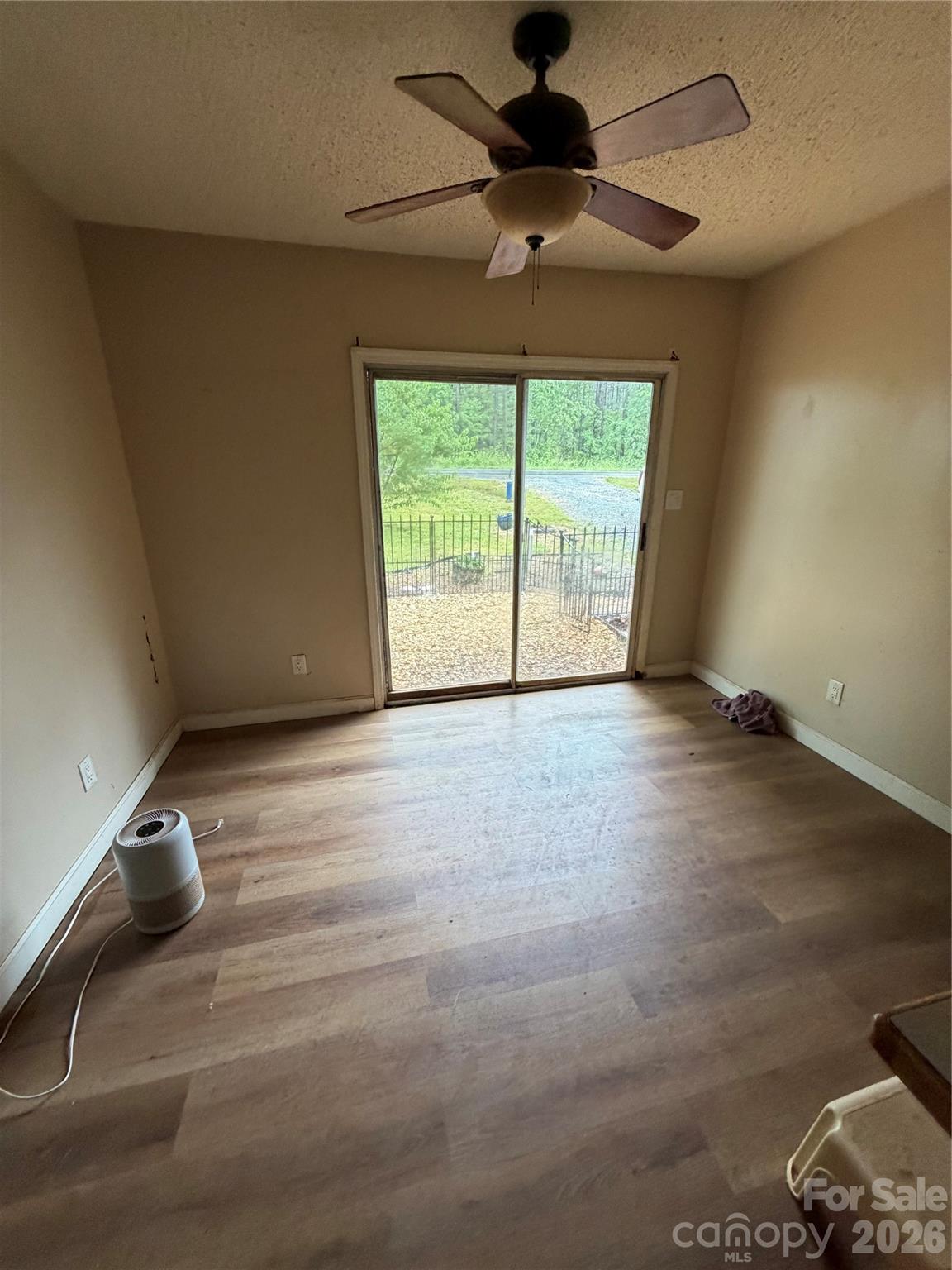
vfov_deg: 102.1
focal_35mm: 14
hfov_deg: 85.7
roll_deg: +0.8
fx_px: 513
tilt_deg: -16.2
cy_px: 635
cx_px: 476
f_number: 2.2
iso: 320
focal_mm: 2.22
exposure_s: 1/121
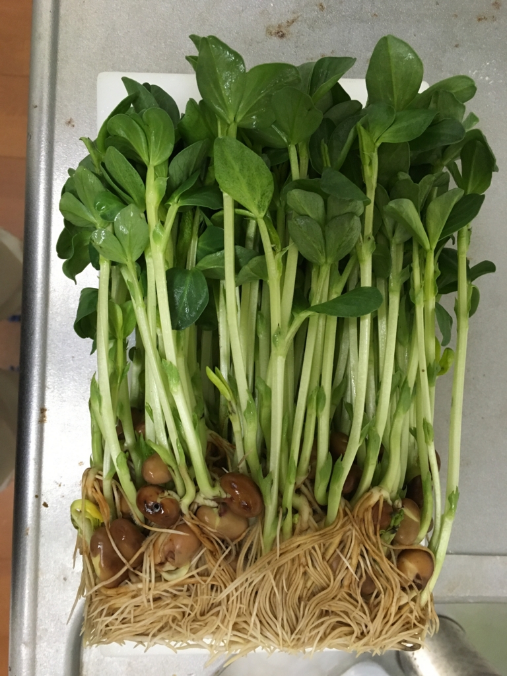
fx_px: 566
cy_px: 338
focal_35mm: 29
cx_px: 254
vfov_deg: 61.7
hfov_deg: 48.2
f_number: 2.2
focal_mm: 4.15
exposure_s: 1/30
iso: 160
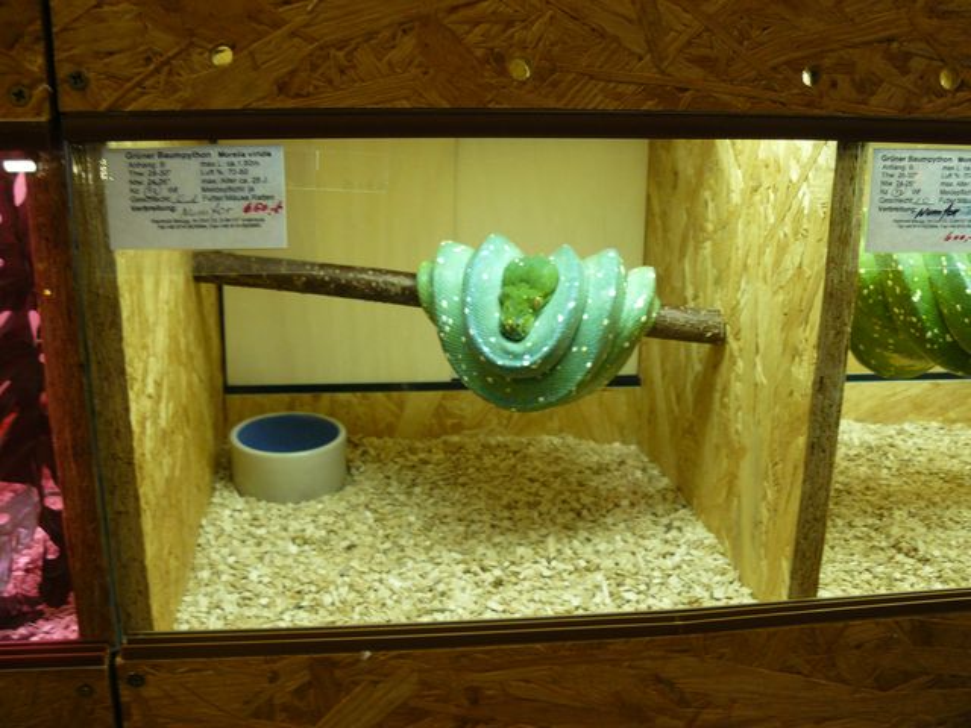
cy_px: 364
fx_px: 1010
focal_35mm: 36
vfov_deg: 39.7
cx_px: 486
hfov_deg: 51.4
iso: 200
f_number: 2.8
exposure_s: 1/25
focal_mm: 6
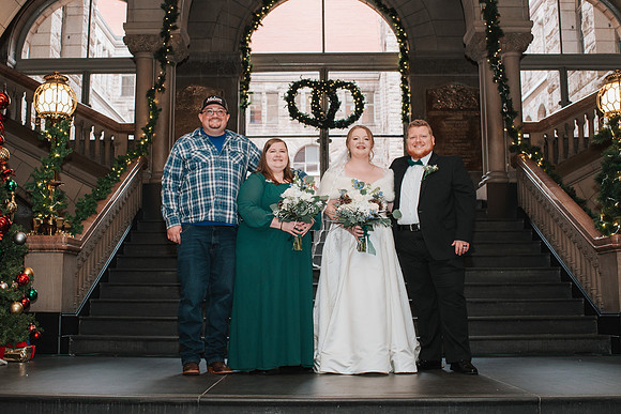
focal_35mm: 45
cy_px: 193
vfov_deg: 30.1
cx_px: 286
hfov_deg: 43.8
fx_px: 772
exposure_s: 1/200
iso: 1000
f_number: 3.5
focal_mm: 35
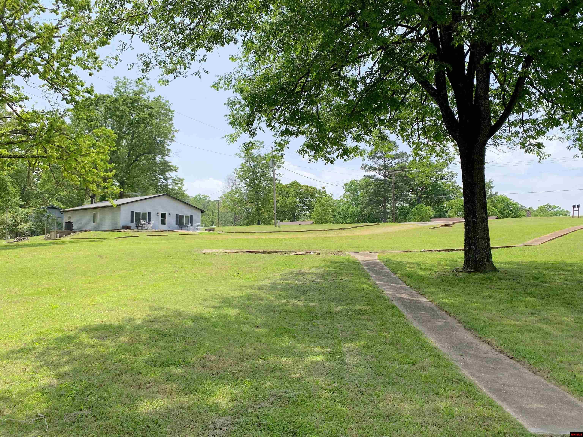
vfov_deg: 53.1
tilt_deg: +5.9
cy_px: 218
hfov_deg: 67.3
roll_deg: -1.2
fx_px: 438
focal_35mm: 26
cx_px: 292
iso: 25
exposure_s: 1/1880
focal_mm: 4.25
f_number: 1.8
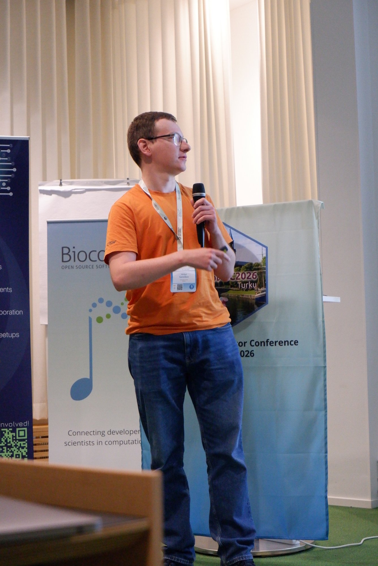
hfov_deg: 20.0
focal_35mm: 68
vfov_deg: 29.6
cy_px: 283
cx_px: 189
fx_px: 1069
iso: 6400
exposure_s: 1/125
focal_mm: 45
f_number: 5.6
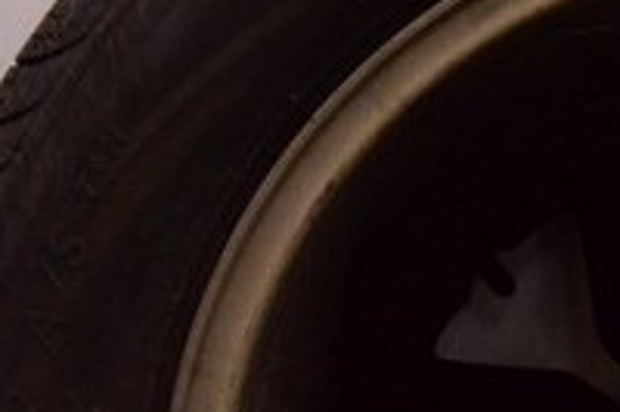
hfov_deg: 11.8
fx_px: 2908
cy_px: 472
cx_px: 809
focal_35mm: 169
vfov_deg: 8.0
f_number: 4
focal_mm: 22
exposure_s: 1/400
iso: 1600
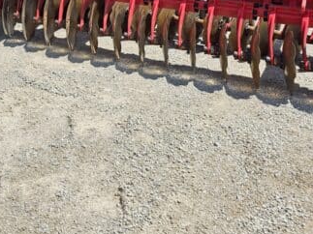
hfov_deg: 31.8
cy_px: -19
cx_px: 19
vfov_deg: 24.1
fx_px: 515
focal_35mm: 57
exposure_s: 1/3483
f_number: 1.7
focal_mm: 6.3
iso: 80
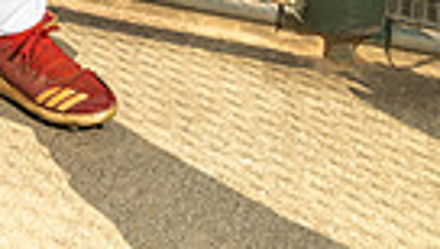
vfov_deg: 10.8
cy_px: -407
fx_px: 1052
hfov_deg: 22.9
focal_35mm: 90
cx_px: 19
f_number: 5
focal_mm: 26
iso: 500
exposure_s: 1/200
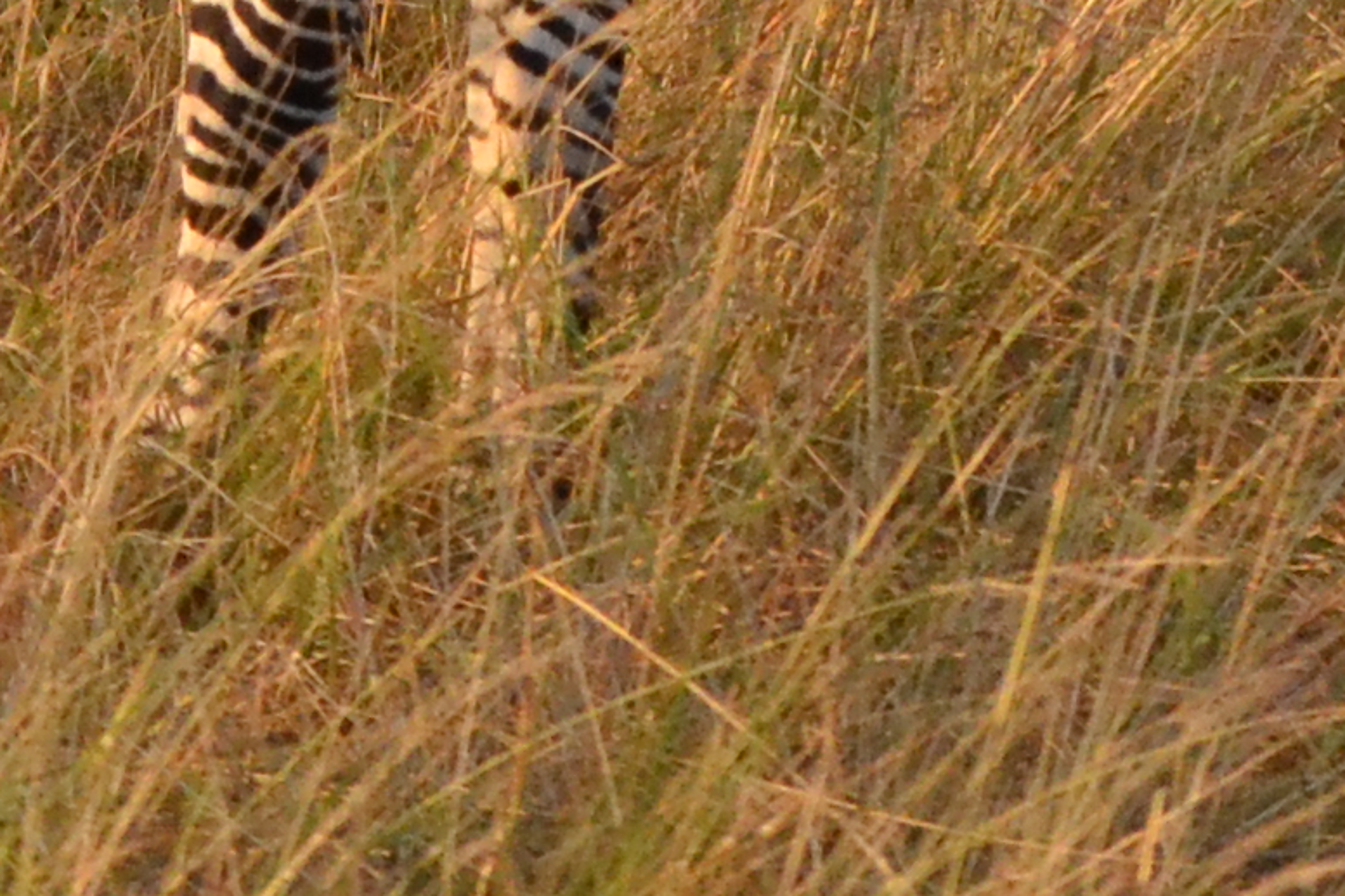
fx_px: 24949
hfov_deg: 3.1
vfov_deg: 2.0
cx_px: 1076
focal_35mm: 668
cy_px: -1210
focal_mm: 75
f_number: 8
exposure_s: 1/1000
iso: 3200
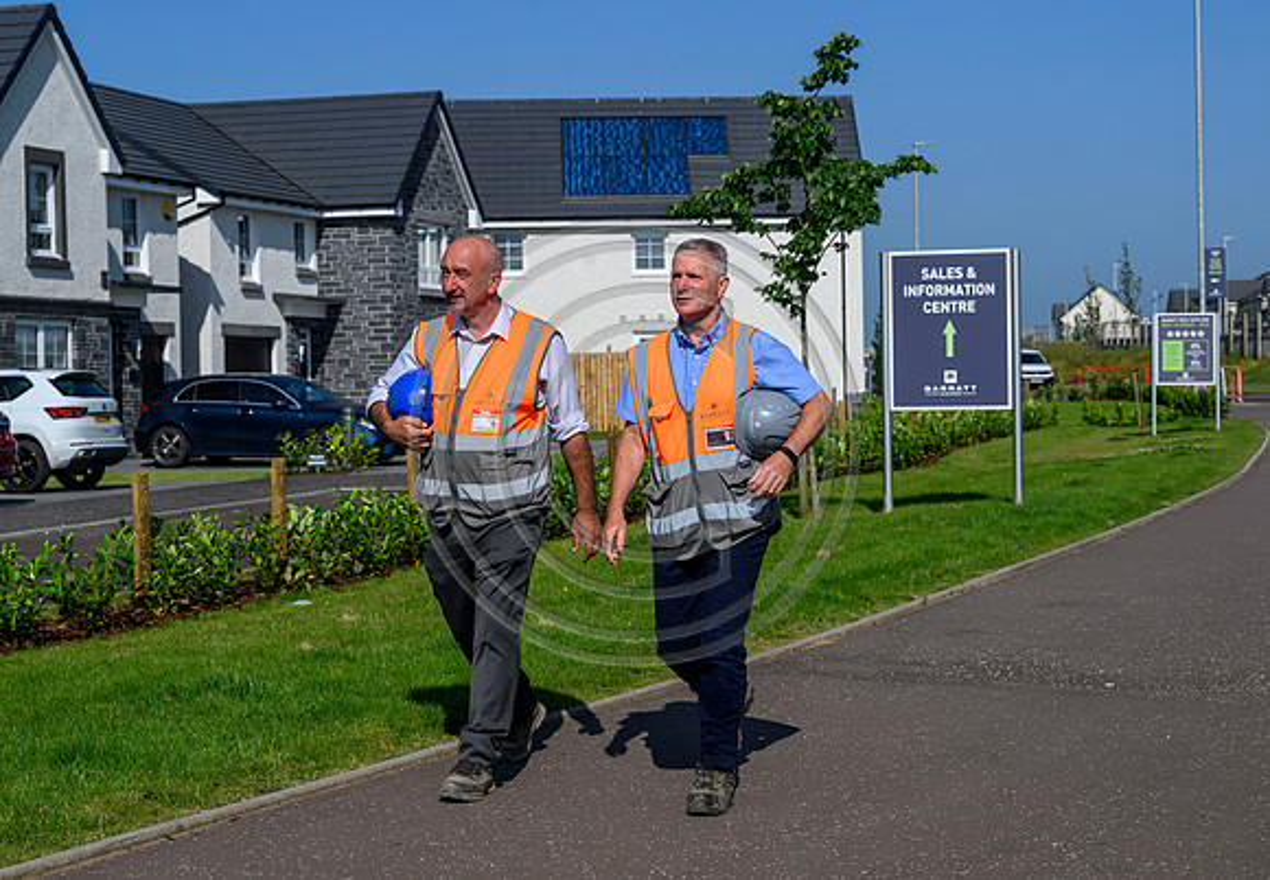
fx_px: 2569
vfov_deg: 19.4
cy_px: 440
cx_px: 661
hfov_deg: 27.8
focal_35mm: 72
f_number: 7.1
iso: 500
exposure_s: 1/2500
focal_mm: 70
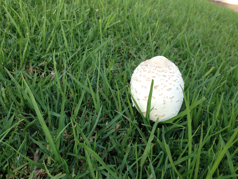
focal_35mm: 33
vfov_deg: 42.9
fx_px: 227
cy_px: 90
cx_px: 119
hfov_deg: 55.4
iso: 50
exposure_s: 1/143
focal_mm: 4.13
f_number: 2.4
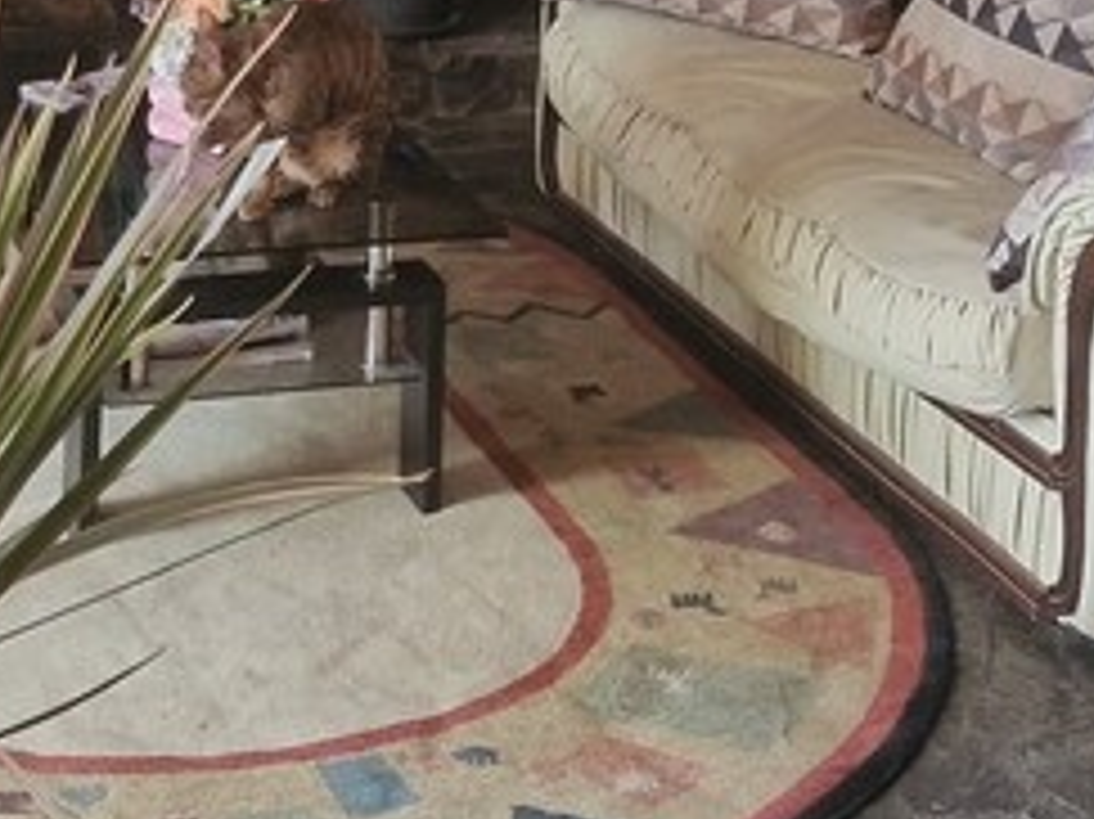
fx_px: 3064
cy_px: -360
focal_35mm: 97
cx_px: 509
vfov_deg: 14.4
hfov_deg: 20.2
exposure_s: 1/100
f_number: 1.8
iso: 800
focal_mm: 6.4
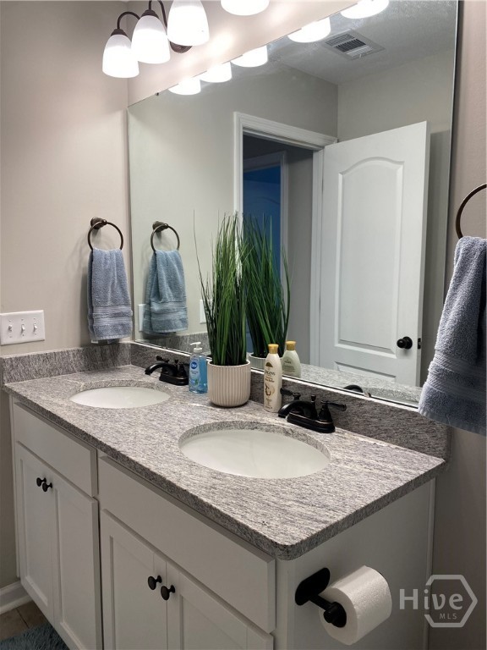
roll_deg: -0.6
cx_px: 244
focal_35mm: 26
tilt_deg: -6.0
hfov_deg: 53.1
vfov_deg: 67.3
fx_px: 488
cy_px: 325
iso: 64
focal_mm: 4.25
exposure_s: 1/120
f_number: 1.8
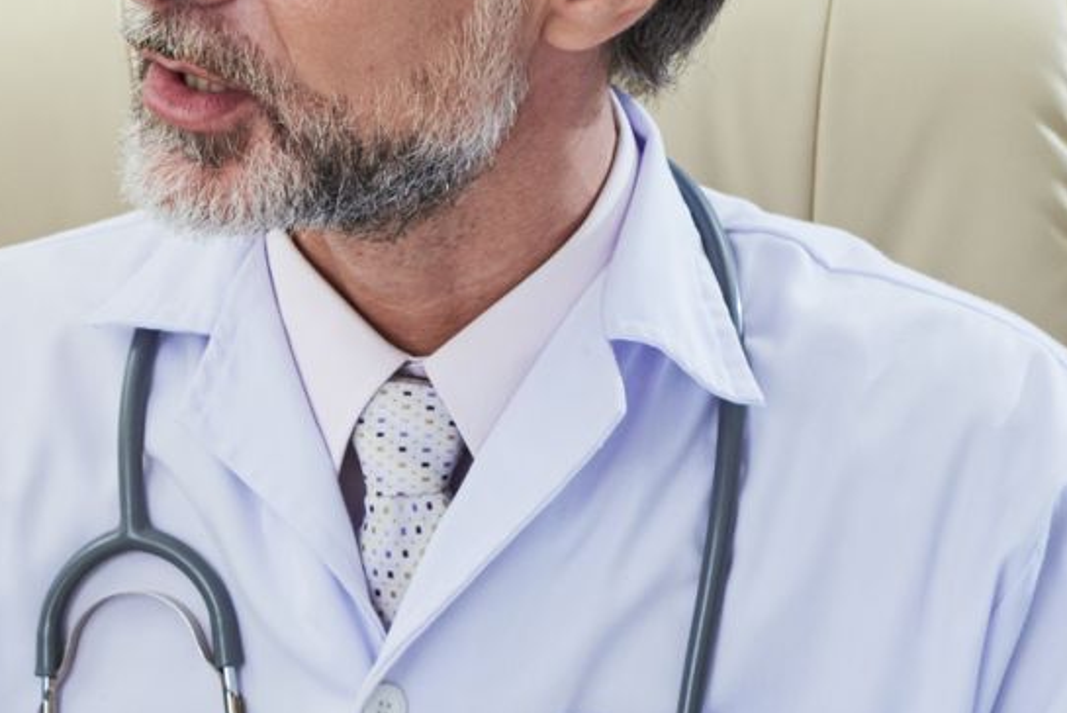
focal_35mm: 231
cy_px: 684
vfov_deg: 5.9
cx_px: -213
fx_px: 6850
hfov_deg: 8.8
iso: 500
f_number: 8
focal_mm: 60
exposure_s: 1/250
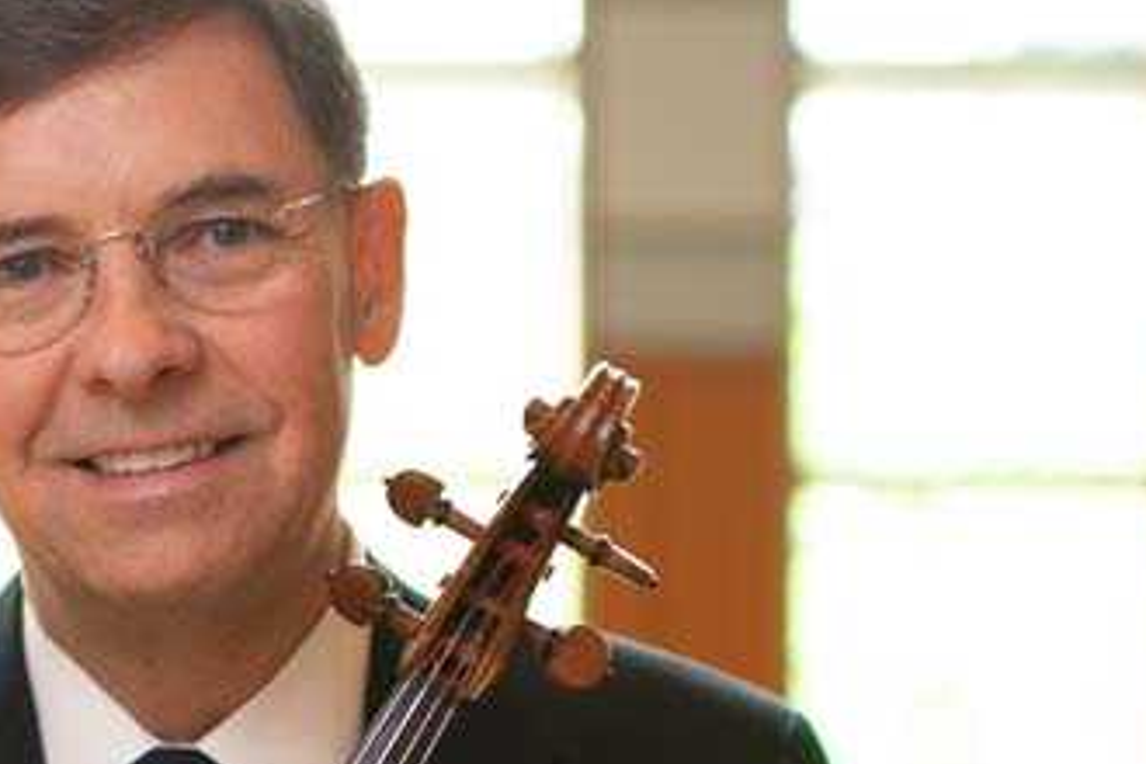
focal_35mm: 106
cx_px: 149
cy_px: 754
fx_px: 3374
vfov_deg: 12.8
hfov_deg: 19.0
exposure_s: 1/125
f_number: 1.8
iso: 400
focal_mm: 35
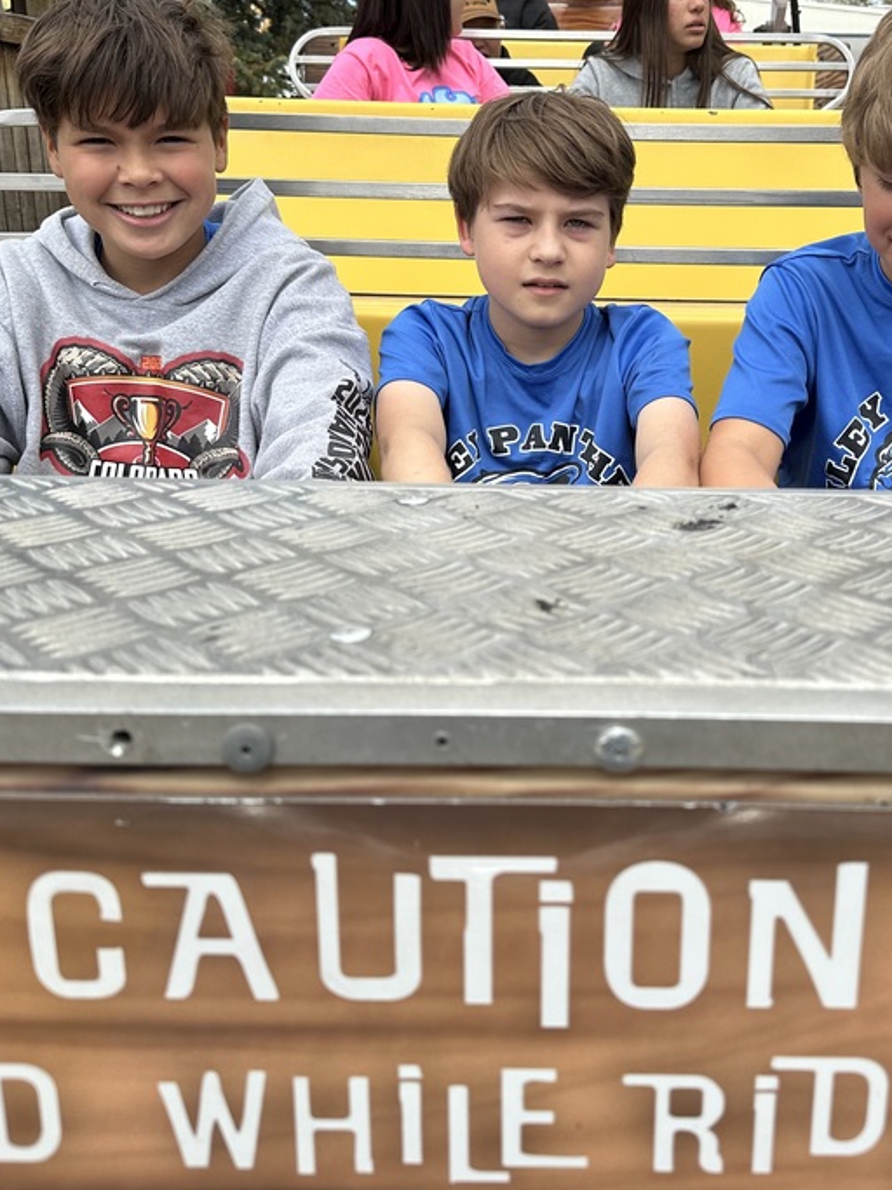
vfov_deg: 51.1
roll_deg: -2.6
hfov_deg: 39.2
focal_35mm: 36
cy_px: 493
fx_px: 1237
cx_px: 591
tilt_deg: -16.0
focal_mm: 6.86
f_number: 1.78
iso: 80
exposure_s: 1/3058
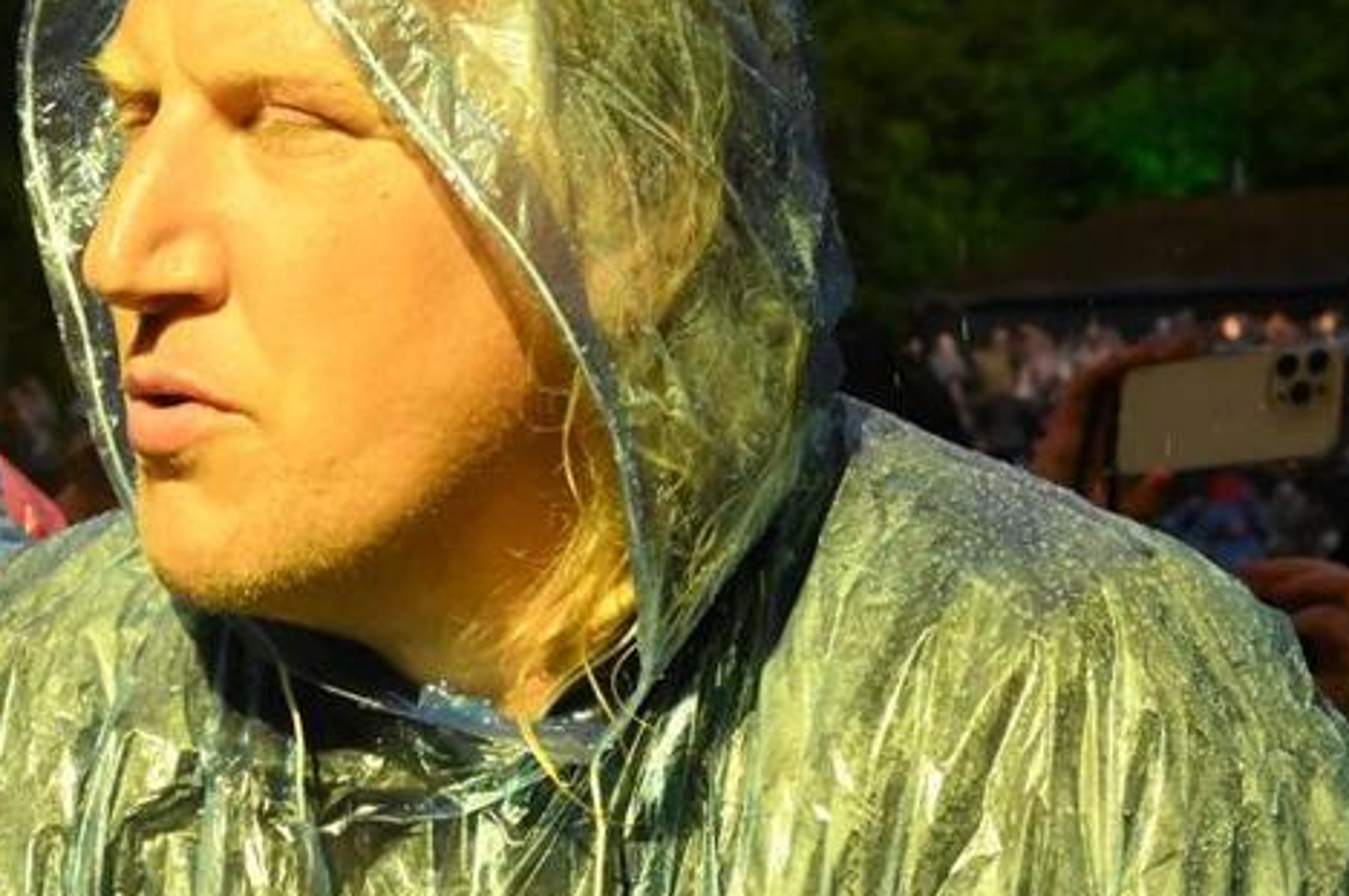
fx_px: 3968
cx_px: 239
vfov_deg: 12.9
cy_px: 621
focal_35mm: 106
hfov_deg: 19.1
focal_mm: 50
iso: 12800
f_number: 13
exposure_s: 1/640
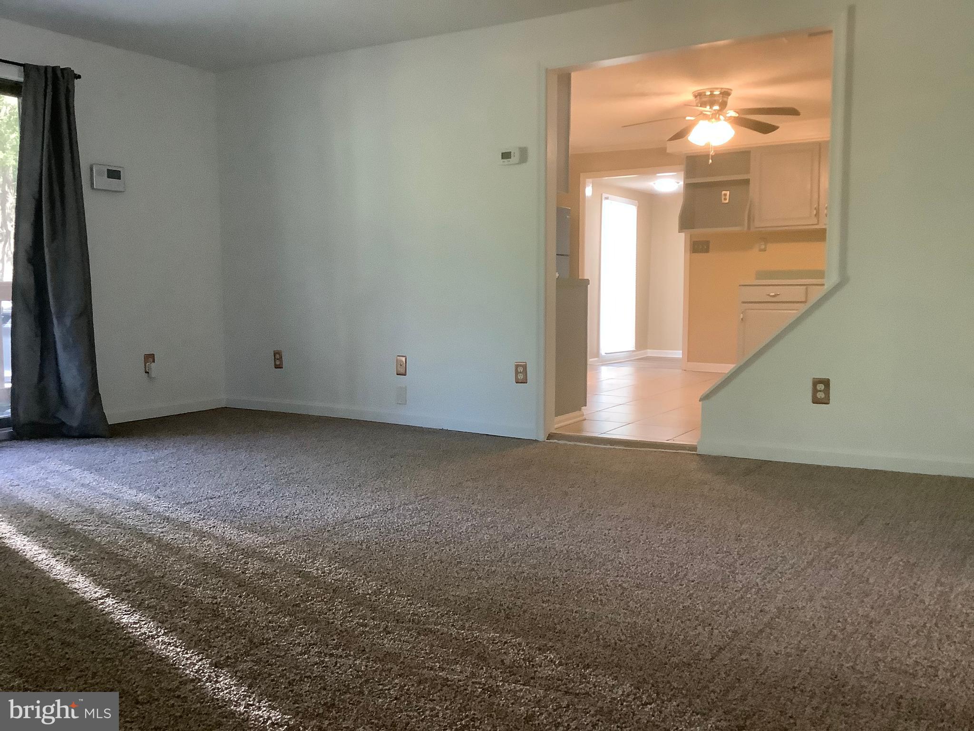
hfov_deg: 58.4
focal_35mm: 31
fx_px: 872
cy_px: 366
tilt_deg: -5.5
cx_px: 487
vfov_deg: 45.4
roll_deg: +0.4
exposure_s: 1/60
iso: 400
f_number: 2.4
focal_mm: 3.3
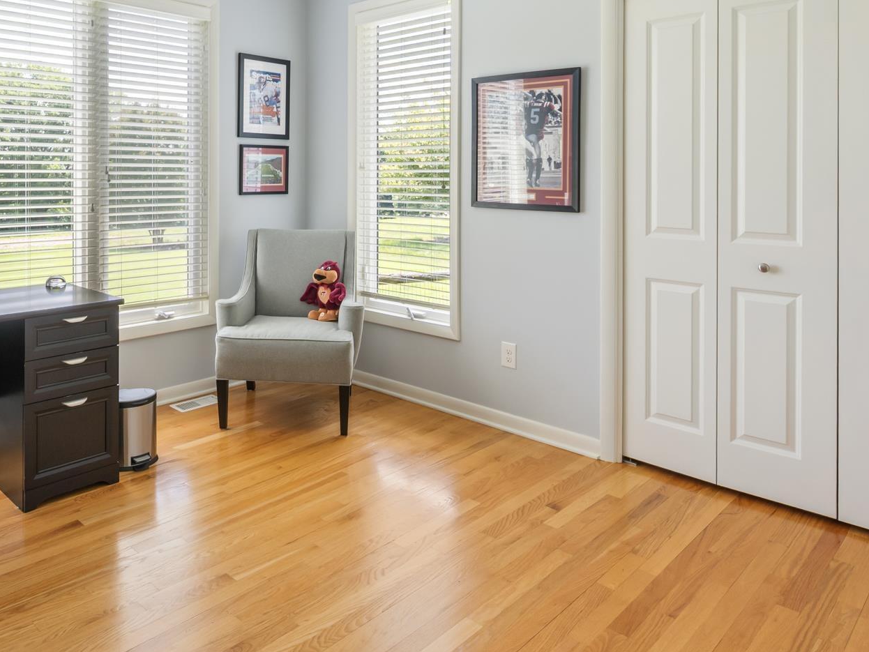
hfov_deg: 63.4
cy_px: 168
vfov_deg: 49.5
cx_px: 278
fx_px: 678
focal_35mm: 27
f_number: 8
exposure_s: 1/15
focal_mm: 14
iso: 320
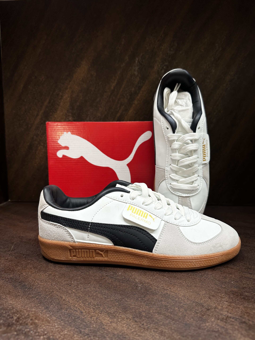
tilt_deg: -8.2
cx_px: 128
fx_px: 236
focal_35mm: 24
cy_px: 170
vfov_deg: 71.6
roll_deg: +0.1
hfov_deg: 56.8
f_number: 1.78
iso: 80
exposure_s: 1/100
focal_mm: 6.86
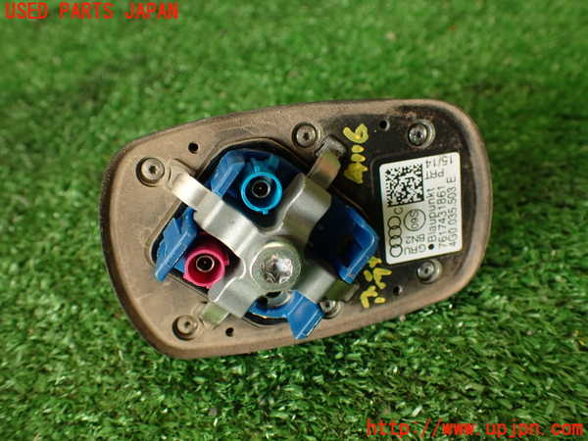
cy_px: 220
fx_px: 544
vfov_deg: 44.2
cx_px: 294
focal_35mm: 32
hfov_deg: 56.8
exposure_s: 1/60
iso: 200
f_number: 2.4
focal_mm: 5.79
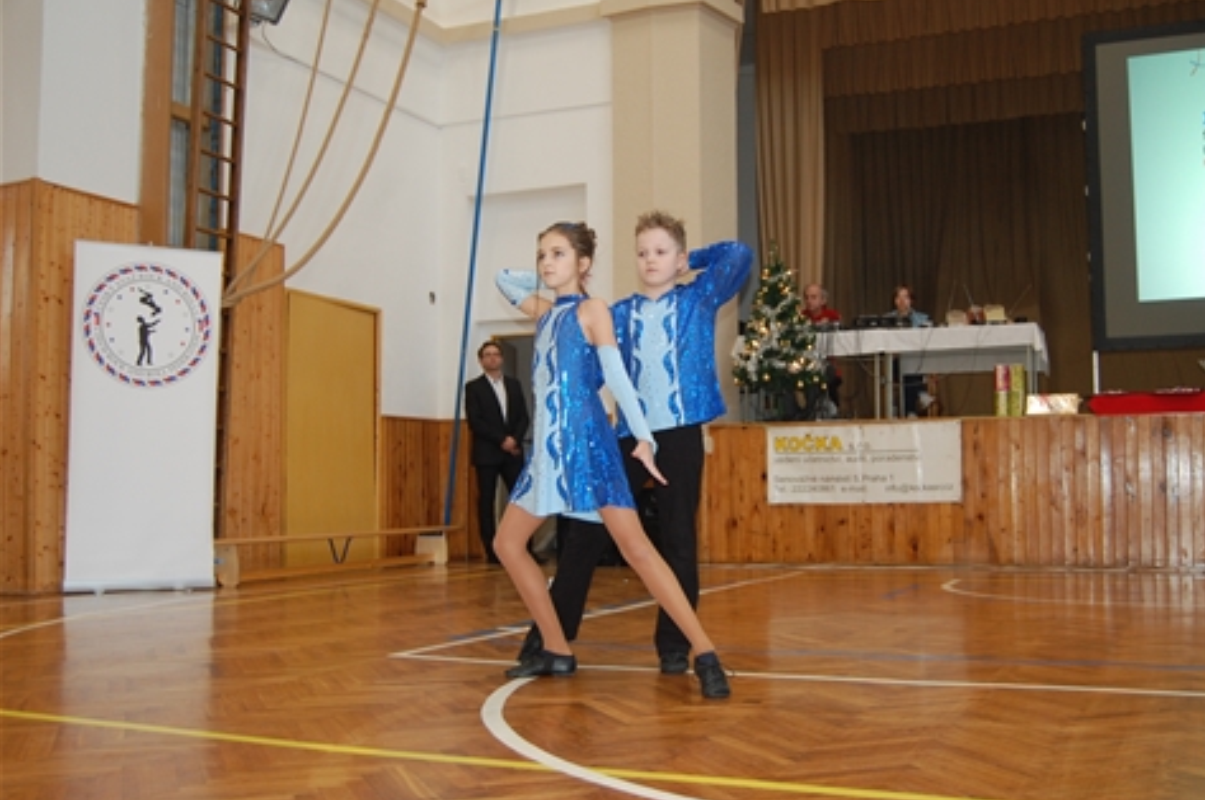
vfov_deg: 35.0
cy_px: 396
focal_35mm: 38
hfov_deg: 50.7
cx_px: 633
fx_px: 1271
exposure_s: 1/60
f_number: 4
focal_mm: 24
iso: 400
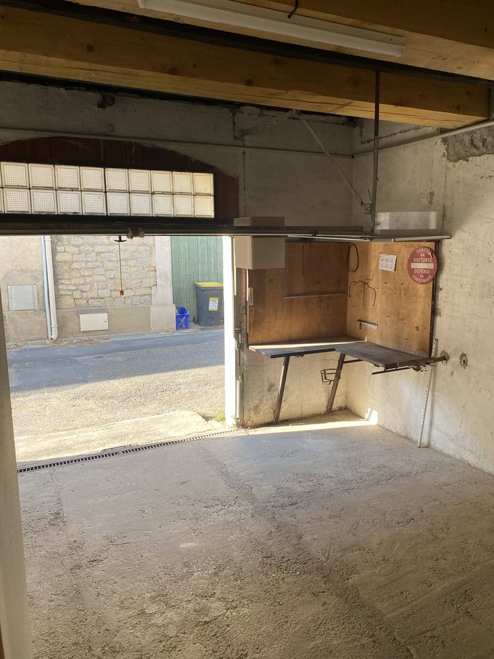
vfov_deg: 67.3
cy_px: 330
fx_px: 495
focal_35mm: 26
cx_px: 247
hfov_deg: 53.1
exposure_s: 1/157
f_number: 1.8
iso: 32
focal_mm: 4.25
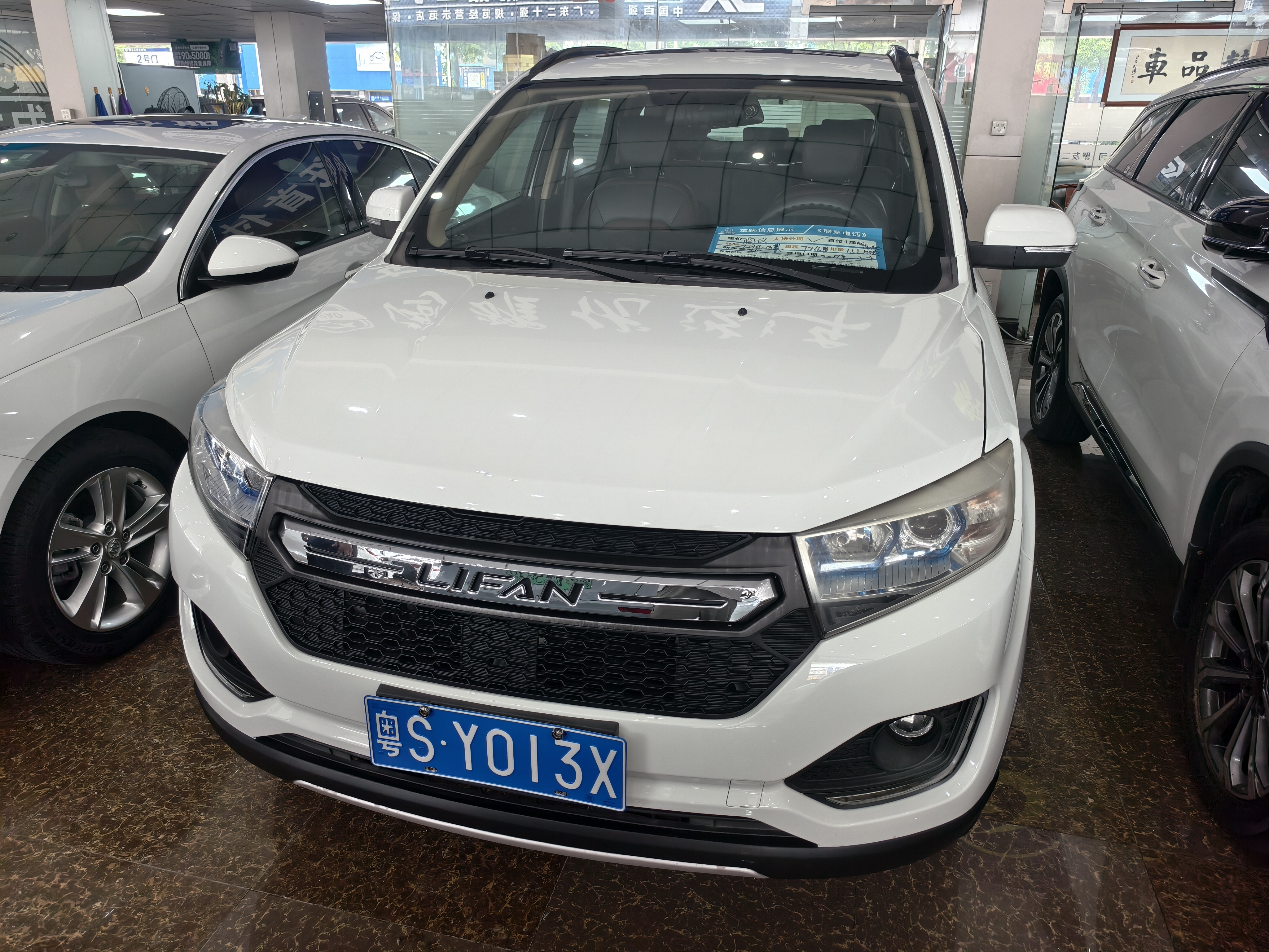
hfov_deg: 73.9
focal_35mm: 23
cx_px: 634
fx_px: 843
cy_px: 476
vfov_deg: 58.9
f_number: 1.57
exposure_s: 1/100
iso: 100
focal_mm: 5.6
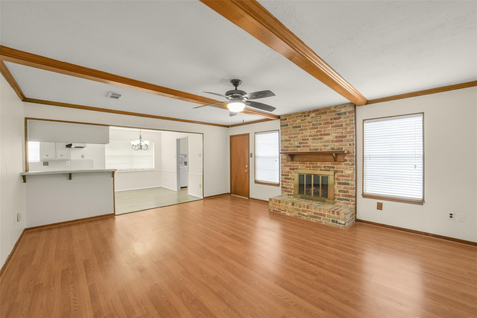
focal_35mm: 14
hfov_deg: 104.2
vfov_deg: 81.2
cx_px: 238
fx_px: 186
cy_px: 159
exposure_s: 1/8
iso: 500
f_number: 11
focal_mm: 14
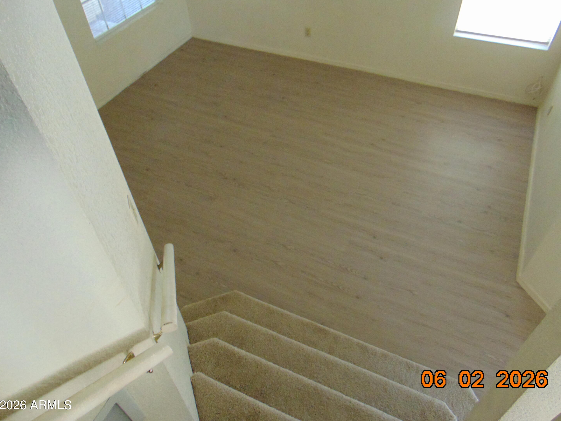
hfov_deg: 67.3
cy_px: 206
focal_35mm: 26
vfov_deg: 53.0
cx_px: 290
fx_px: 421
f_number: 3
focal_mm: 4.5
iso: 320
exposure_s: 1/30
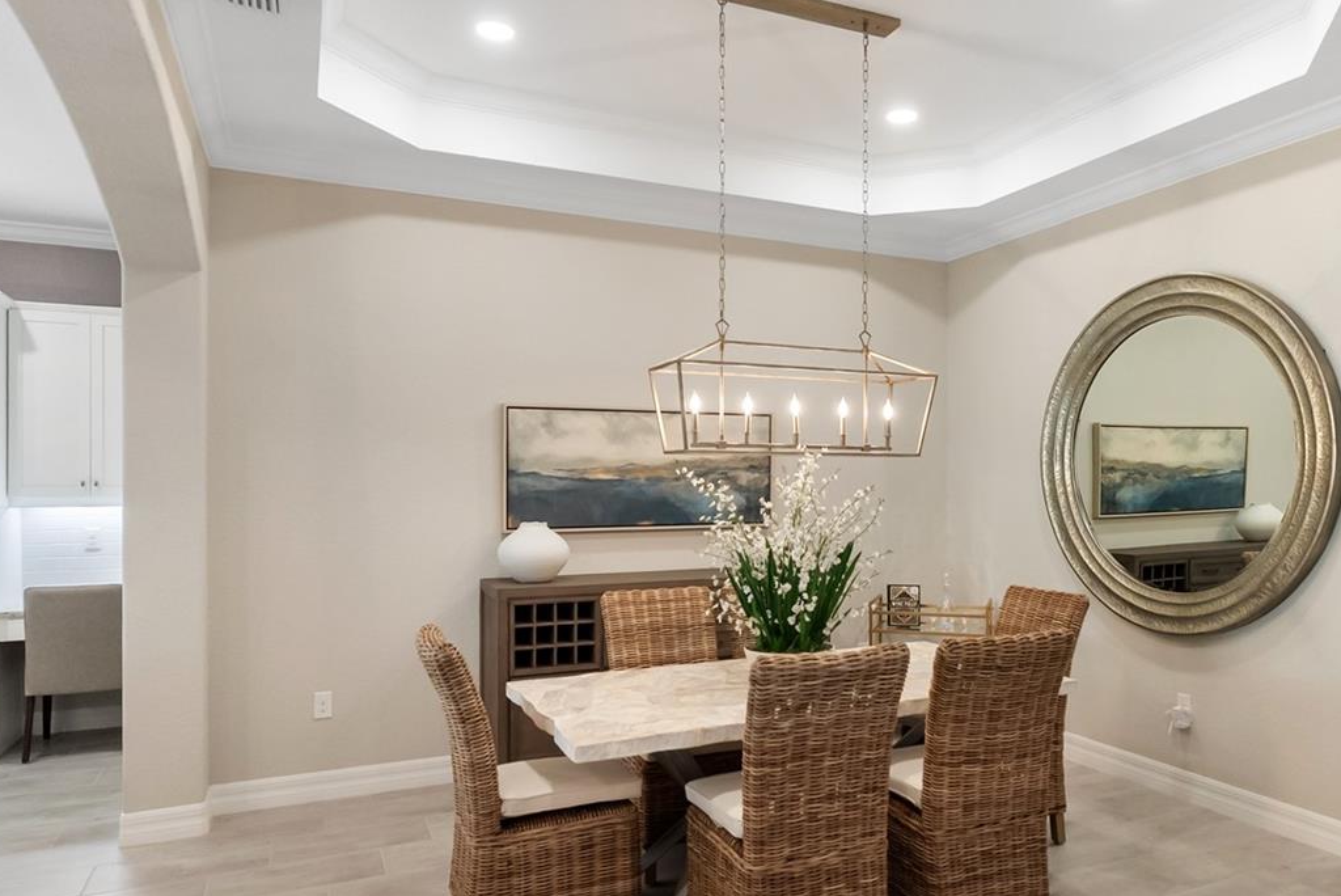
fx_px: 932
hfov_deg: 70.8
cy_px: 510
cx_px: 799
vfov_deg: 51.2
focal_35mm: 25
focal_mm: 16
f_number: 2.8
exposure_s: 1/320
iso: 800
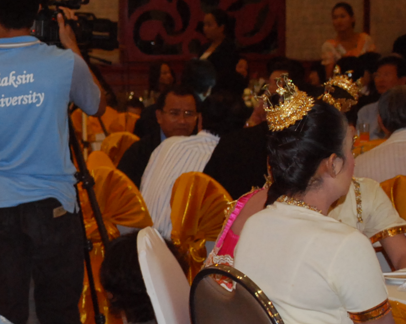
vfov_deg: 9.2
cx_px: -138
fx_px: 2018
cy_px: 257
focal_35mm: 168
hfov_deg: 11.2
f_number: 5.3
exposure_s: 1/15
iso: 800
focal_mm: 40
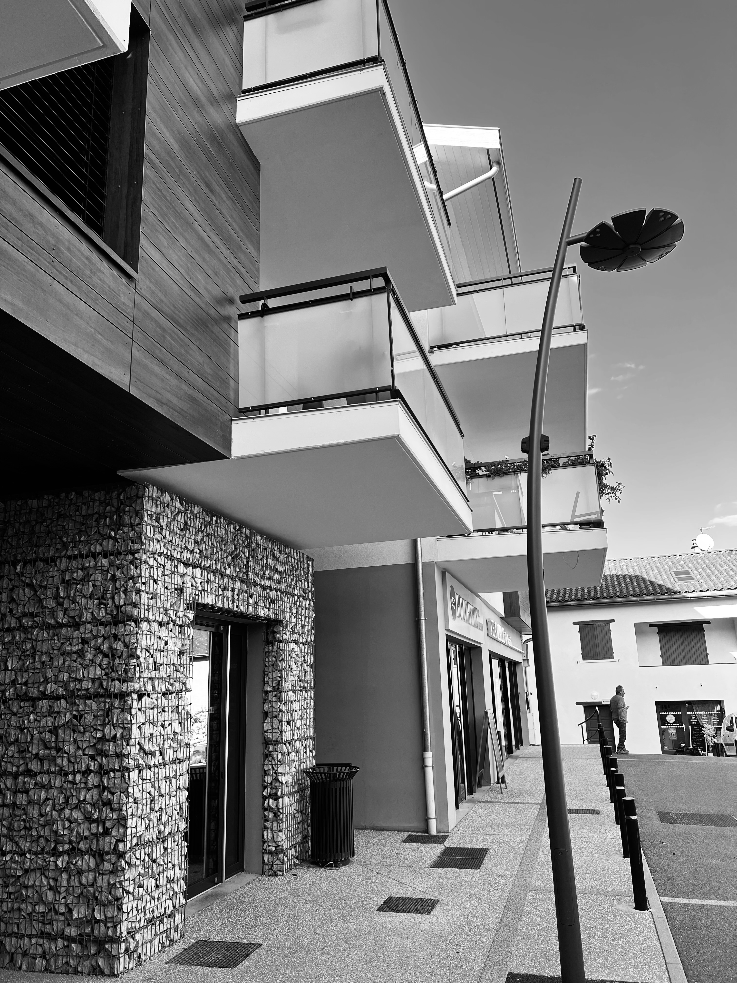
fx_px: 738
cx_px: 368
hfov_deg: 53.1
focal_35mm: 26
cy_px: 492
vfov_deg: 67.3
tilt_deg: +16.3
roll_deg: +2.5
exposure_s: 1/880
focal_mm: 5.7
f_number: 1.5
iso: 50
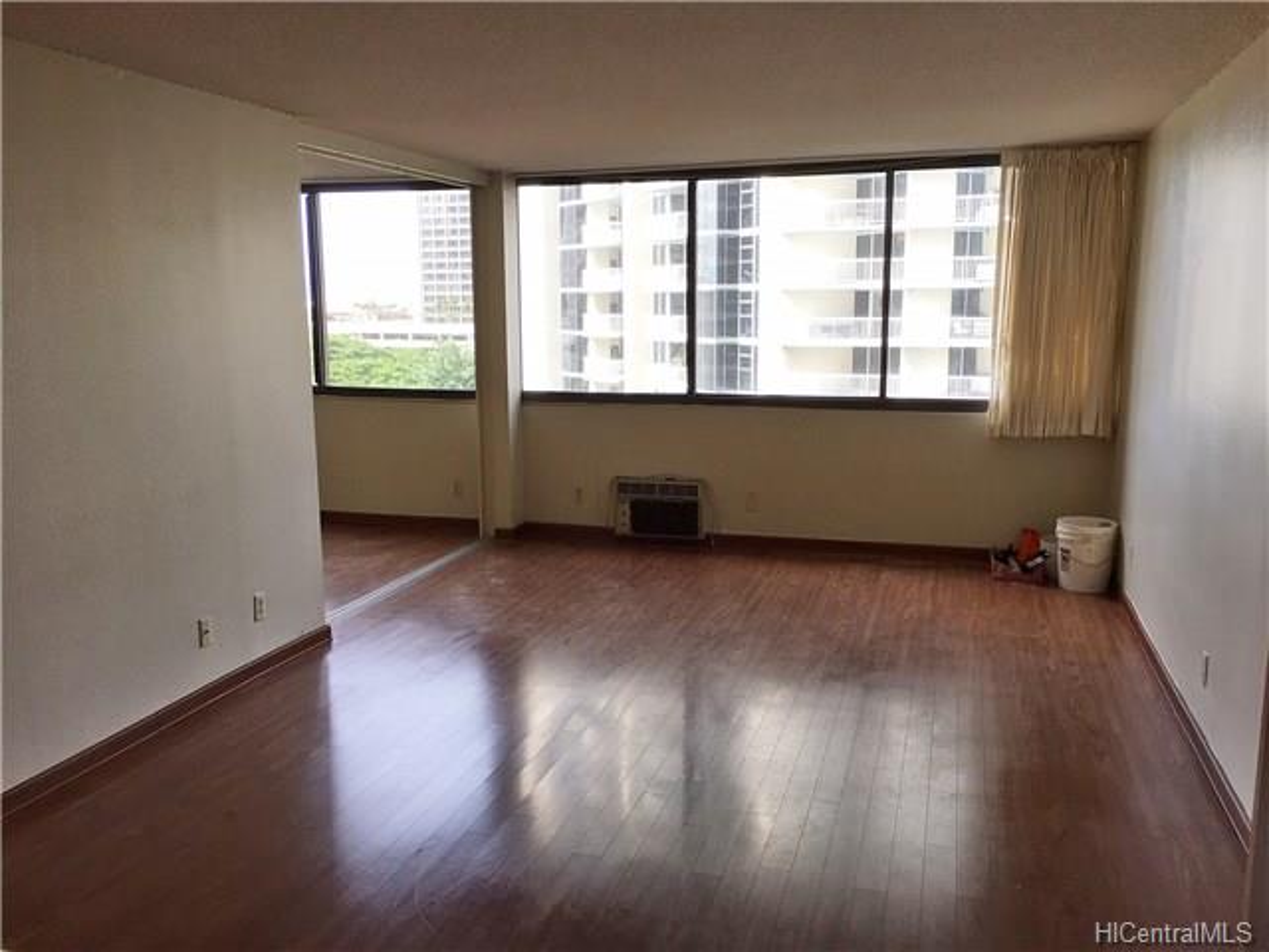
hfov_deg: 61.7
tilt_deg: -9.3
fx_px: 1063
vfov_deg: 48.2
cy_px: 476
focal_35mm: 29
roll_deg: +0.7
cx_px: 634
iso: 40
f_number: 2.2
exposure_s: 1/120
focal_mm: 4.15
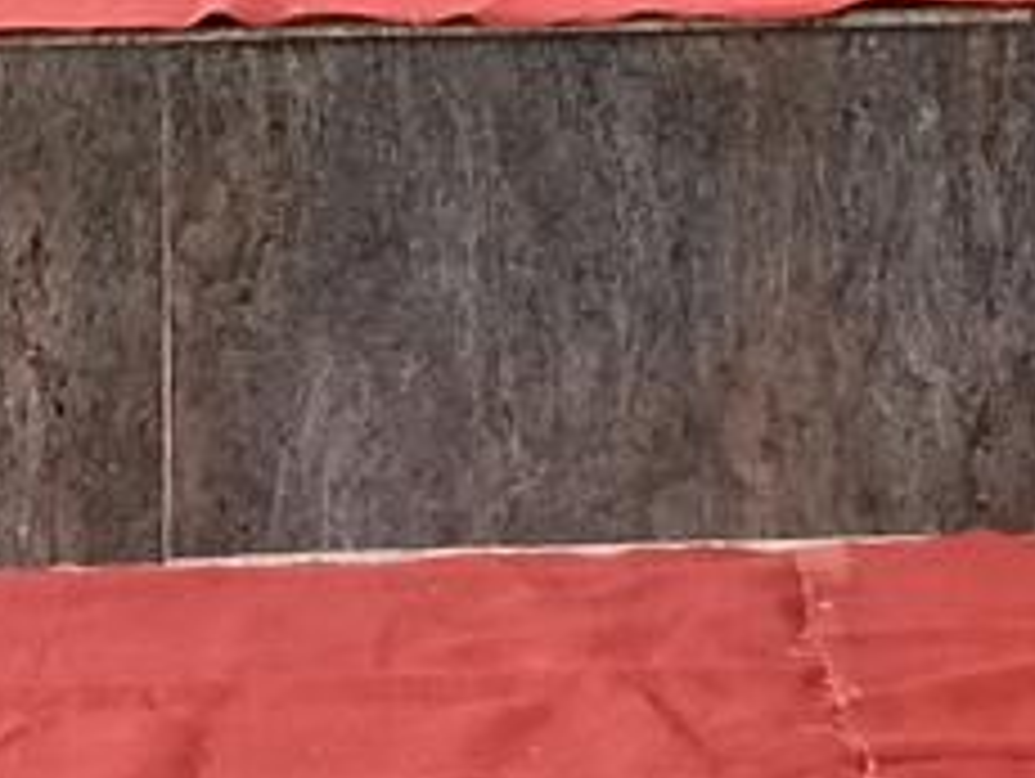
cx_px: 616
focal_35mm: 209
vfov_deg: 6.9
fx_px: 6256
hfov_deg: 9.5
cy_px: -836
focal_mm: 3.98
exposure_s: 1/50
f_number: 1.8
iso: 320
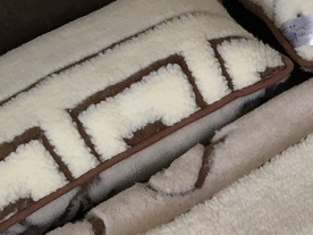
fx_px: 949
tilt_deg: -48.2
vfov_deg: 13.7
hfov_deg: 17.5
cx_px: 413
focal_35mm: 105
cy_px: 280
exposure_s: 1/33
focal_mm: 4.15
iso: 125
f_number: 2.2
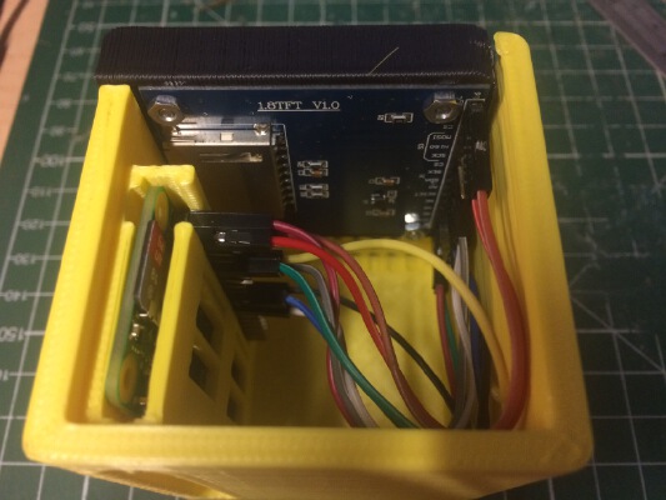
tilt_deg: -65.1
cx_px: 333
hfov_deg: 61.6
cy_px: 250
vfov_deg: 48.2
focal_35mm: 29
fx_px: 558
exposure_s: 1/33
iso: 250
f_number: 2.2
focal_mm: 4.15
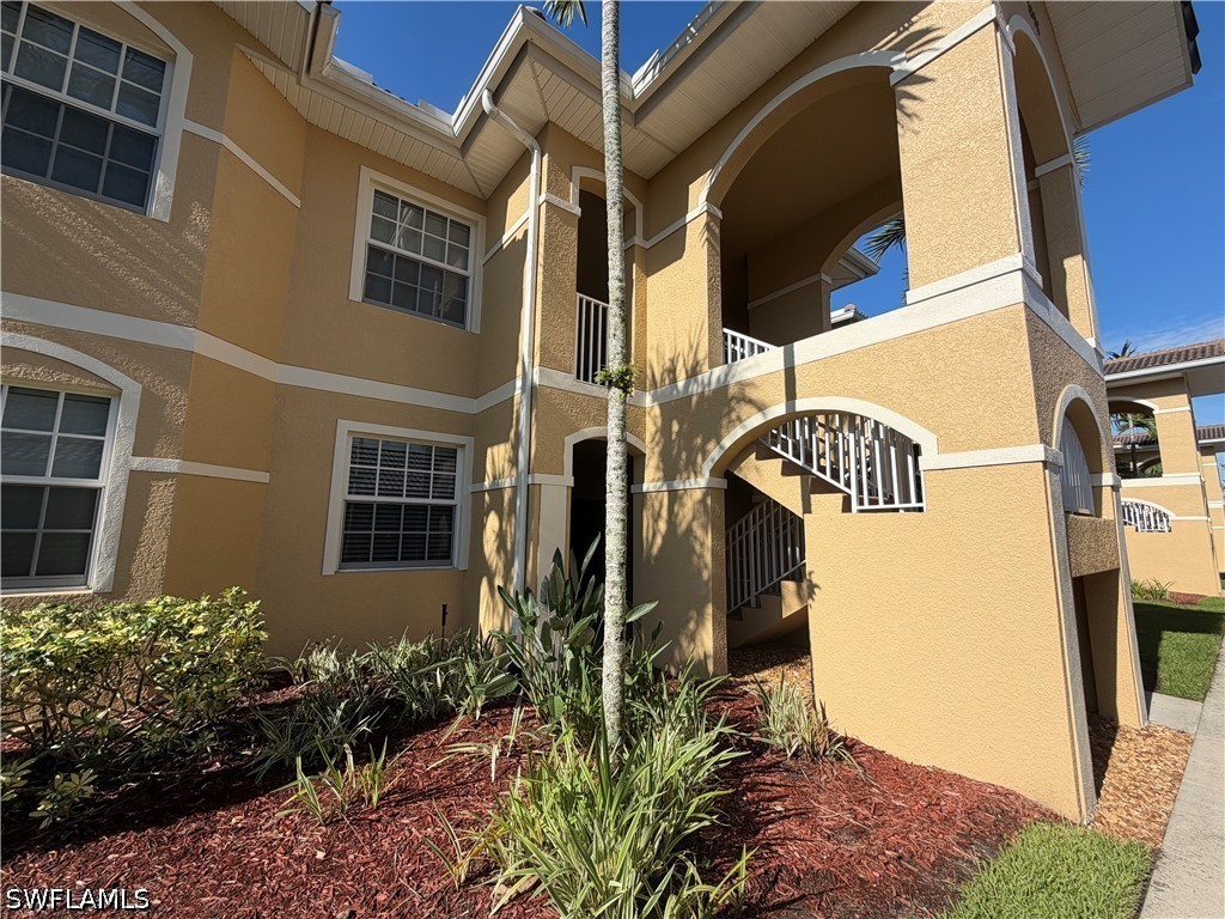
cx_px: 612
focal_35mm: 14
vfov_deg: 85.7
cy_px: 460
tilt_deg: +8.9
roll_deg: -0.5
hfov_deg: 102.1
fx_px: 495
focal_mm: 2.22
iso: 20
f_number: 2.2
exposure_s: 1/888
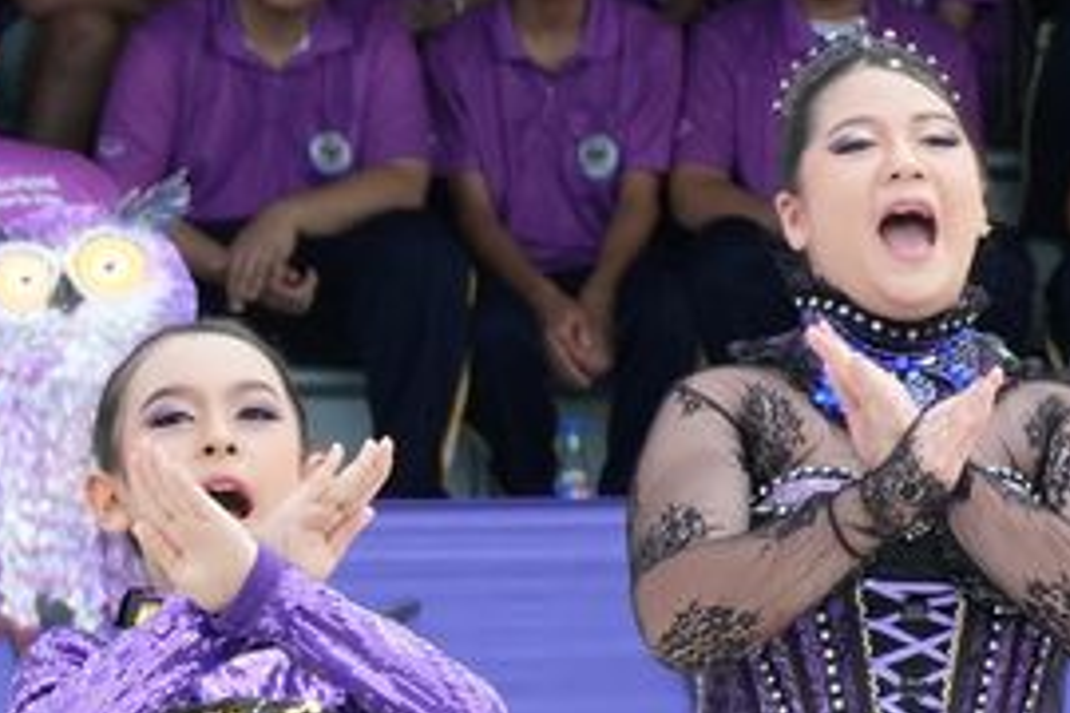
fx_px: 17300
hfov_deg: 3.5
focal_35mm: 582
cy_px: 685
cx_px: -810
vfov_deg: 2.4
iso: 1000
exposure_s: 1/1000
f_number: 6.3
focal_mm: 93
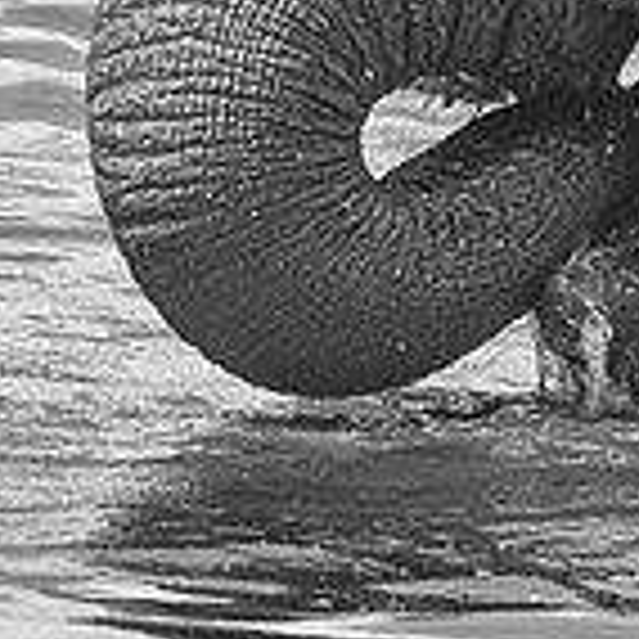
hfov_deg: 0.5
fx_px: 78380
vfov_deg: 0.5
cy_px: -520
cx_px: 992
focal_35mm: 3753
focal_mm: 390
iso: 400
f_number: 7.1
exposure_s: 1/1000
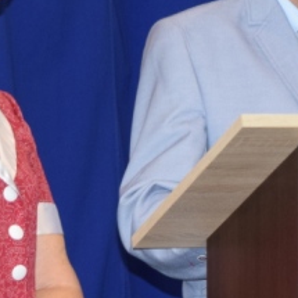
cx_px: 53
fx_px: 3672
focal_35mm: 377
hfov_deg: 4.6
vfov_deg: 4.6
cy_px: 159
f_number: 5
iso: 800
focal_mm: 62
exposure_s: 1/60
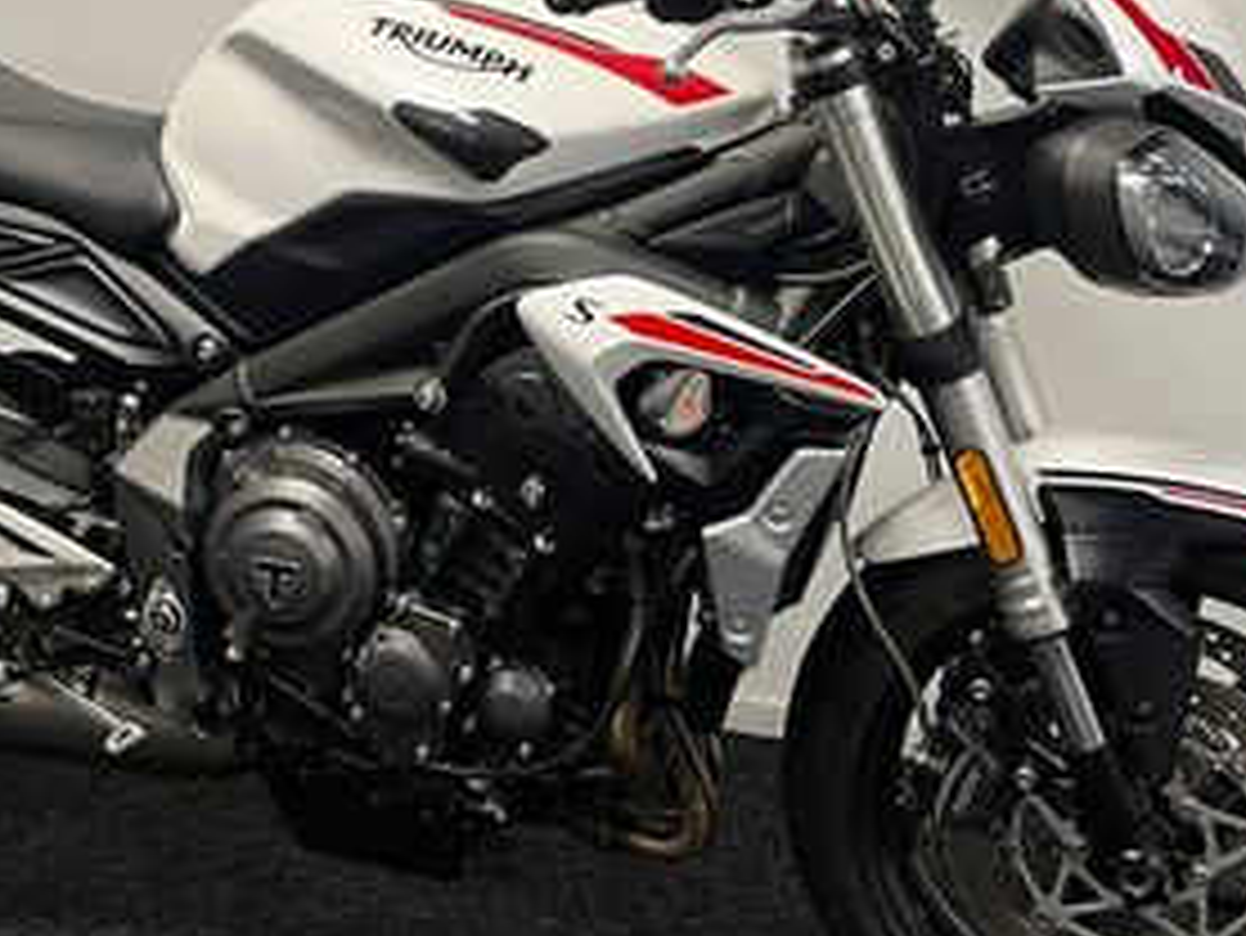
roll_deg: +0.2
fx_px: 2161
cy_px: 306
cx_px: 378
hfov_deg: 31.8
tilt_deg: -16.5
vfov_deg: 24.3
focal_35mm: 60
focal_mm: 5.1
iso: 80
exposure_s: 1/50
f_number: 1.6
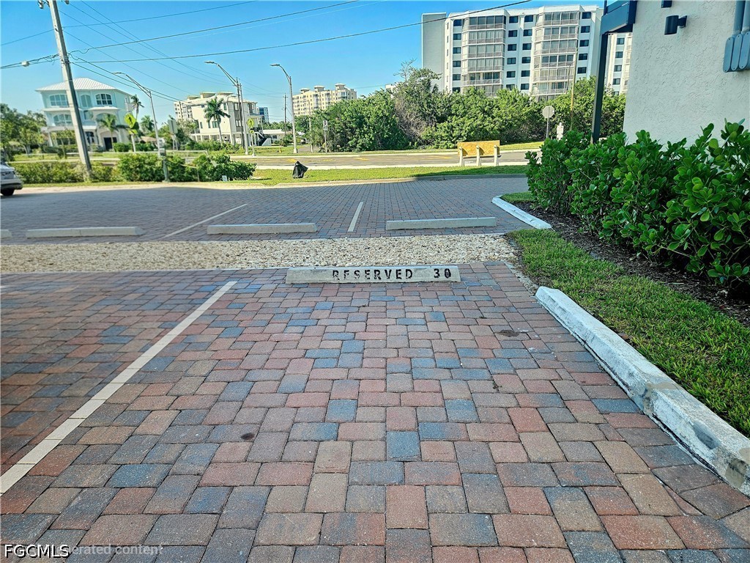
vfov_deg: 58.9
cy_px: 282
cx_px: 375
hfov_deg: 73.9
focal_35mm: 23
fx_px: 498
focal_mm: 5.4
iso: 25
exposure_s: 1/189
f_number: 1.8
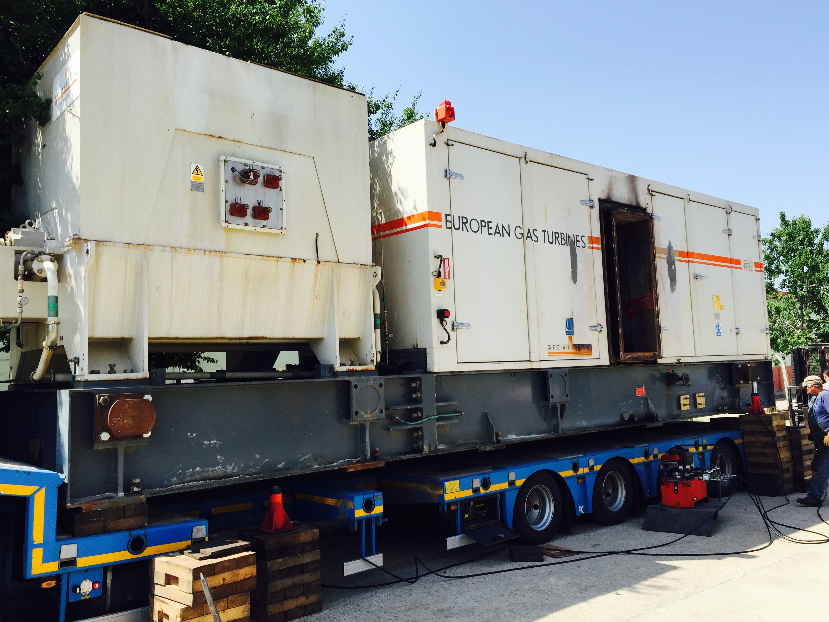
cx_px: 414
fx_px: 695
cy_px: 311
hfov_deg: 61.7
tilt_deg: +7.6
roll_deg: -0.4
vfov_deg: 48.2
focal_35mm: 29
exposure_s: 1/1319
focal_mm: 4.15
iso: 32
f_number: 2.2
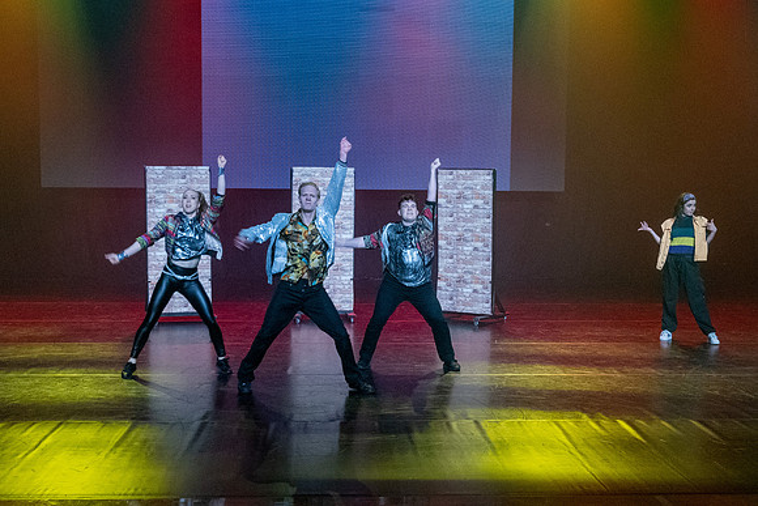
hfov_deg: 37.5
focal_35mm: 53
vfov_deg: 25.5
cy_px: 297
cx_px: 378
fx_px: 1115
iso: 2500
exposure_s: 1/100
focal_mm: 24
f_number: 4
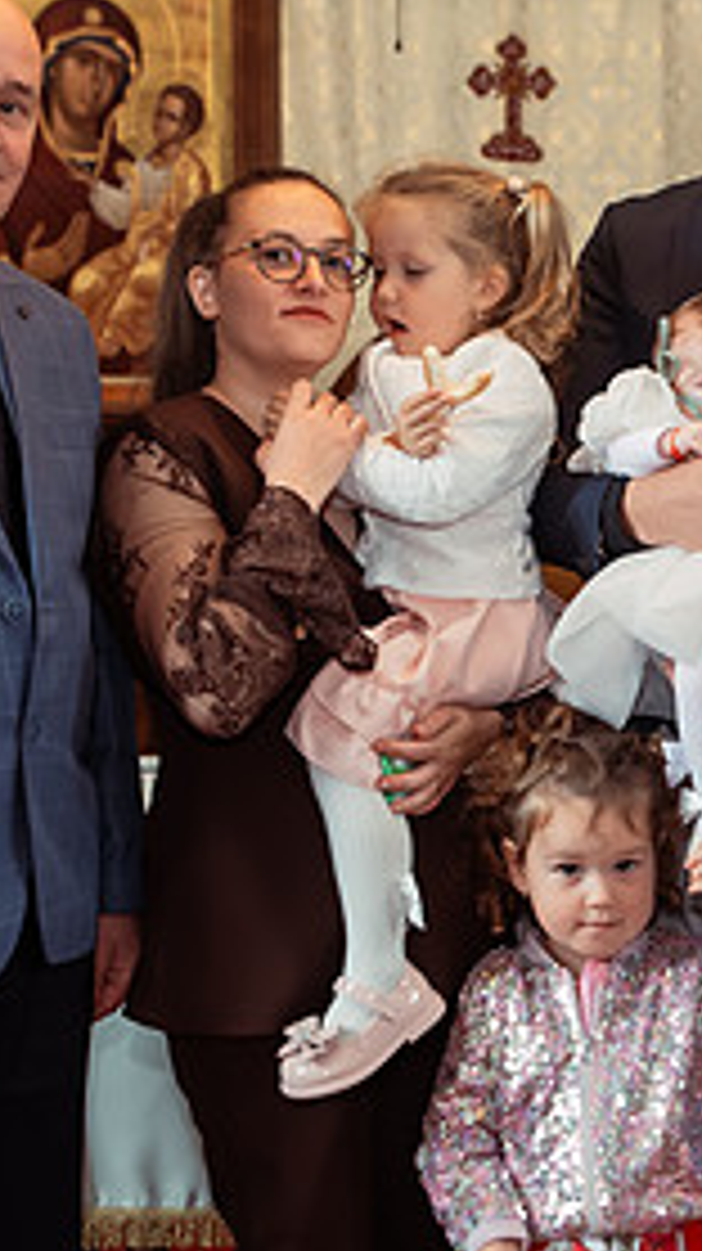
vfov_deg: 25.6
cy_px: 612
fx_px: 2752
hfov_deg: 14.4
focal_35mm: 83
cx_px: 644
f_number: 3.5
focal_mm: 38
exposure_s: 1/250
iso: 3200
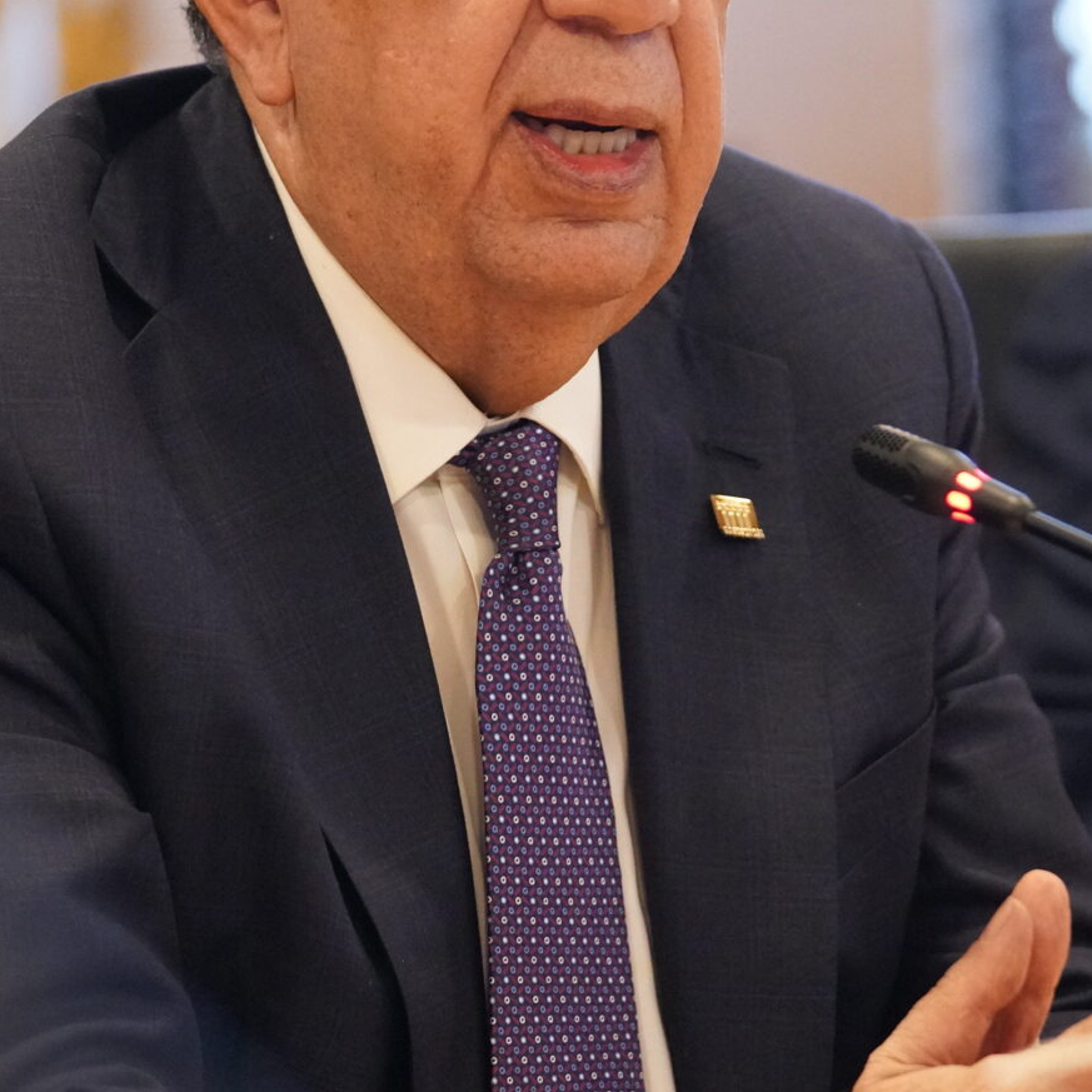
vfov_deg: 5.6
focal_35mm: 314
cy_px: 338
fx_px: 11207
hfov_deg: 5.6
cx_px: 574
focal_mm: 126
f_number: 3.2
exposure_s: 1/250
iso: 5000
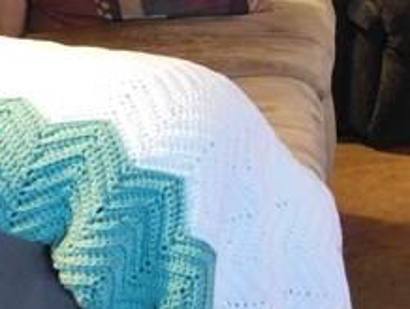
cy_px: 0
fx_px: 2004
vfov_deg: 8.8
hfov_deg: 10.7
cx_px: 816
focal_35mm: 169
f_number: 3.5
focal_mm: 6.3
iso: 400
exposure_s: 1/10
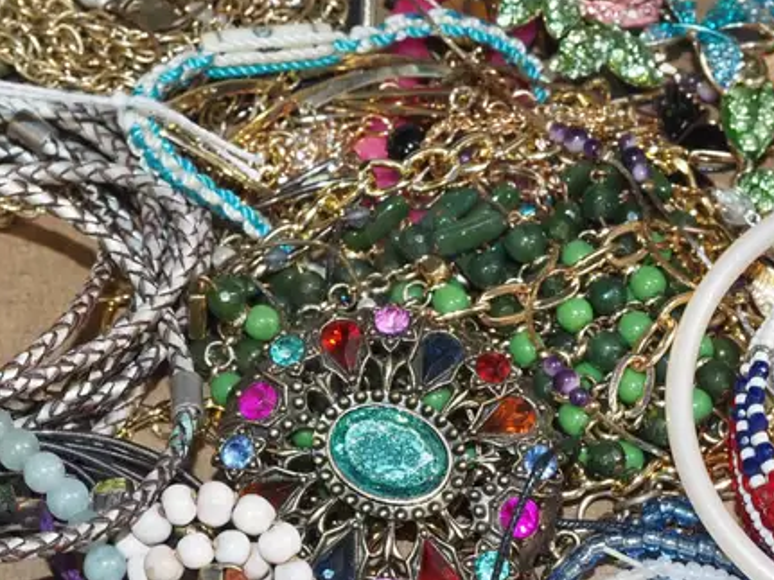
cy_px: 224
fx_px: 2548
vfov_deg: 13.0
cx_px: 427
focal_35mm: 114
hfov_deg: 17.3
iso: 1000
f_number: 5.6
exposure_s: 1/60
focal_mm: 24
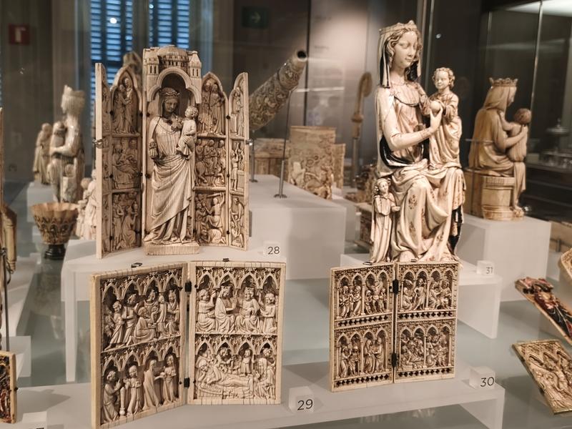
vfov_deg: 40.7
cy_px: 214
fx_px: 578
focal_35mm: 35
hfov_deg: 52.6
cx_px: 286
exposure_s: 1/33.3
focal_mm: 6.14
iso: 800
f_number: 1.65
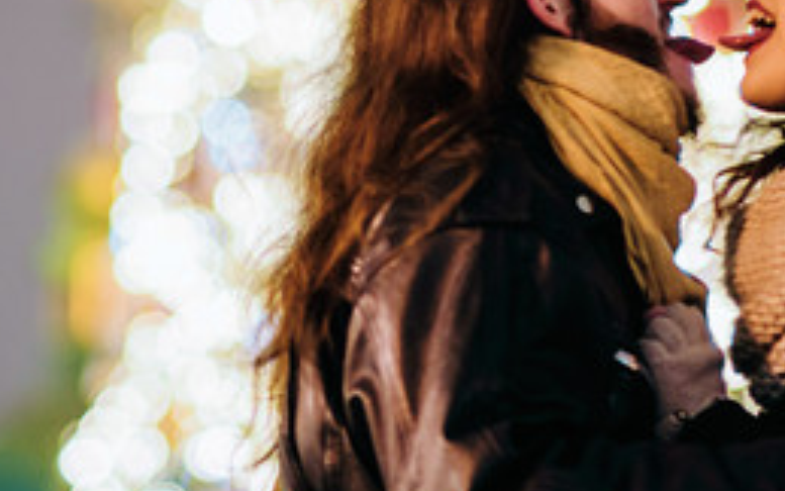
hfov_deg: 7.1
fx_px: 6337
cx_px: 421
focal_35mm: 296
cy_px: 112
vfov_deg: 4.4
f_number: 1.8
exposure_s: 1/6
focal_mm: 85
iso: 200
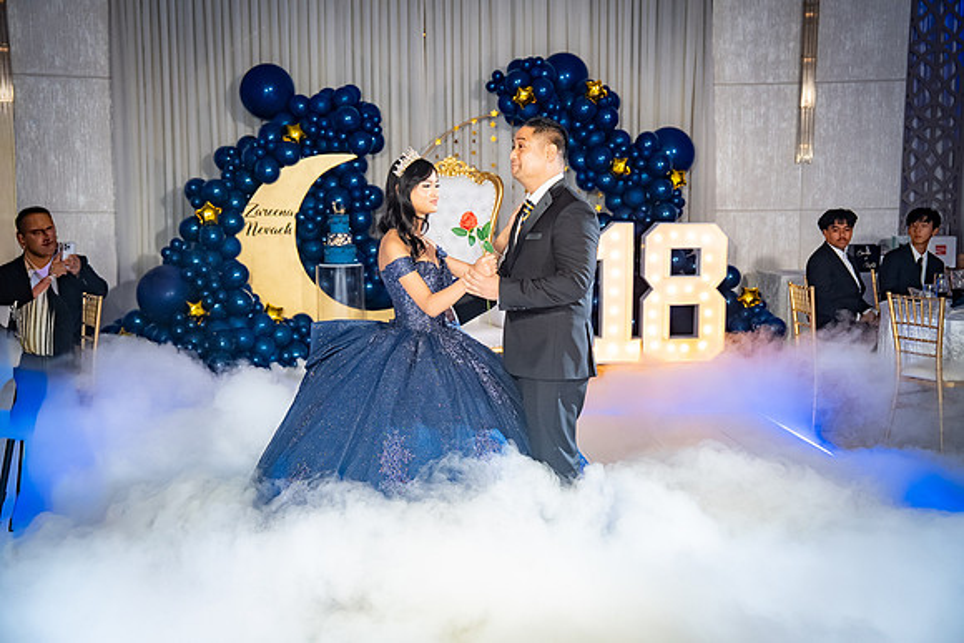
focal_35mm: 40
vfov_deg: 33.4
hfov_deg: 48.4
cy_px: 322
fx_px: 1071
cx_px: 482
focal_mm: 40
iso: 800
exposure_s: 1/160
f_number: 4
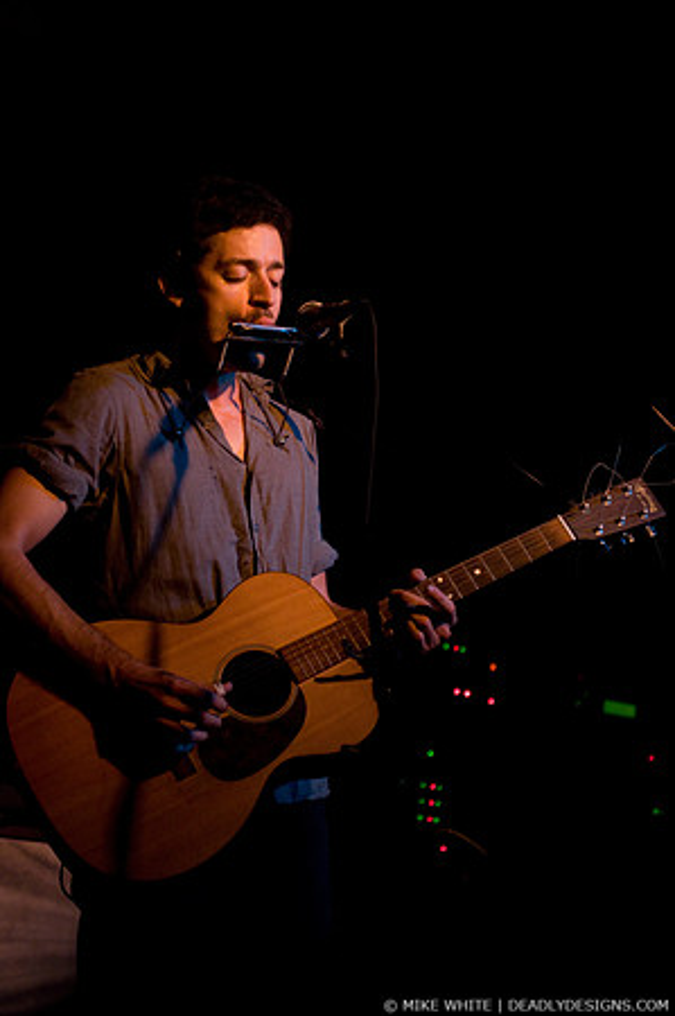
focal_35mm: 93
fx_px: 2621
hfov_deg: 14.7
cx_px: 338
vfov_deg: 21.9
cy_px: 508
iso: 1250
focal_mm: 62
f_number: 2.8
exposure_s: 1/60
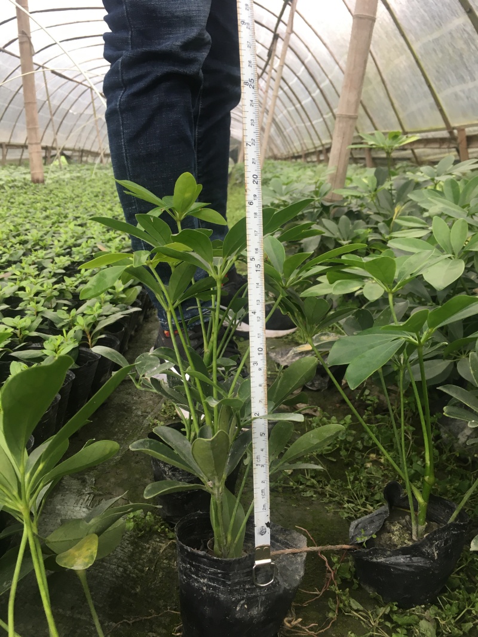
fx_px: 534
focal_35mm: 29
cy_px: 318
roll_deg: -2.0
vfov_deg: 61.7
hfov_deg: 48.2
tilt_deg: -15.0
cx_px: 239
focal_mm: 4.15
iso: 64
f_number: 2.2
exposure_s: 1/33
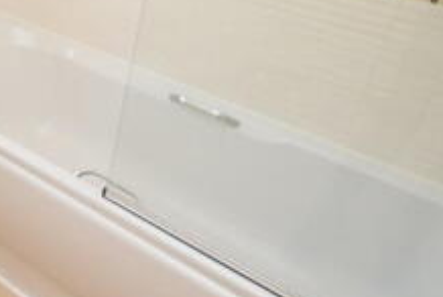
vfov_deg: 28.7
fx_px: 554
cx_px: -58
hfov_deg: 36.1
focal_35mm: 45
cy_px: 23
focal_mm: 10
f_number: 5.6
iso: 560
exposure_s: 1/125
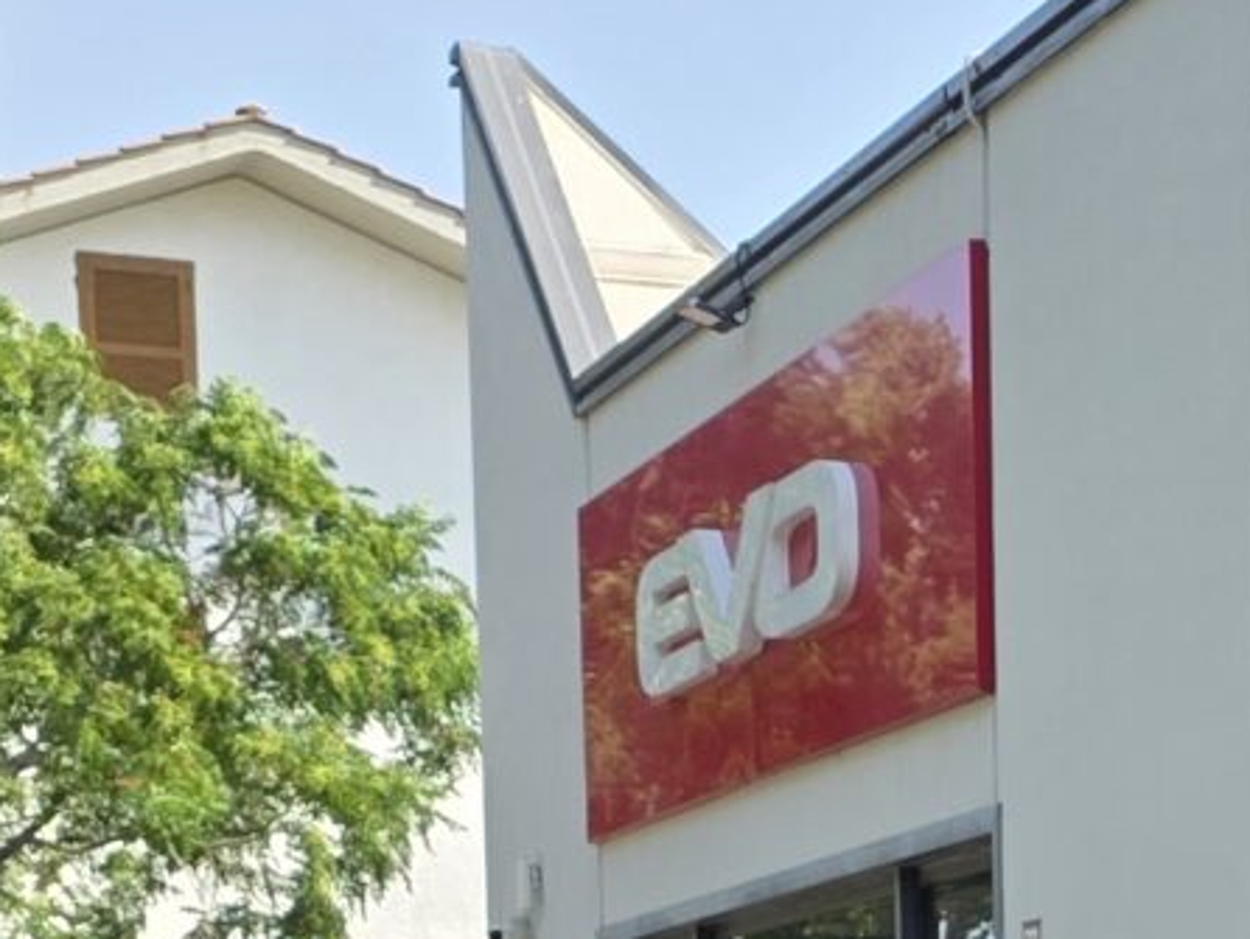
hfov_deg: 14.4
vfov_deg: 10.5
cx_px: 1558
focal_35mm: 132
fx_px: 4769
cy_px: 1786
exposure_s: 1/2021
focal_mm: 6.3
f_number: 1.7
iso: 80
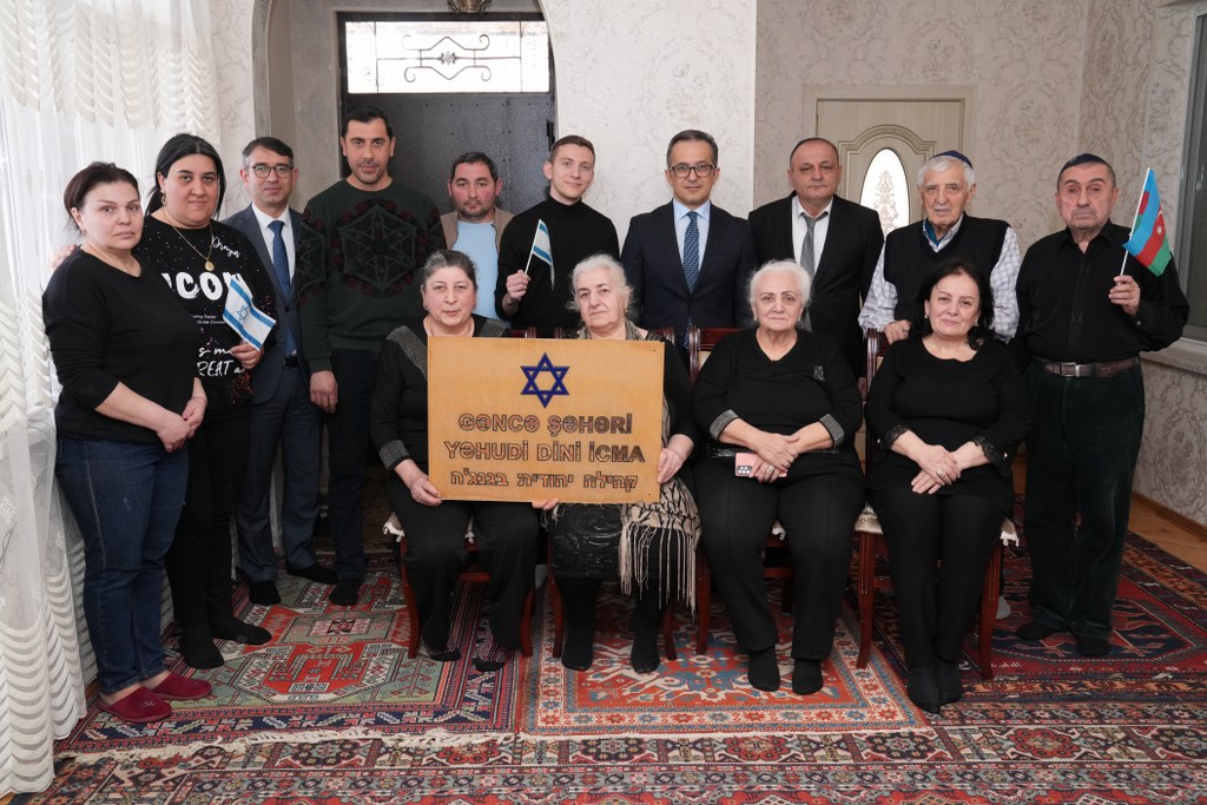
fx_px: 1106
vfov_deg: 40.0
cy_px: 402
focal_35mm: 33
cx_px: 604
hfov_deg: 57.2
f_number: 5
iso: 2000
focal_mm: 33
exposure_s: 1/200
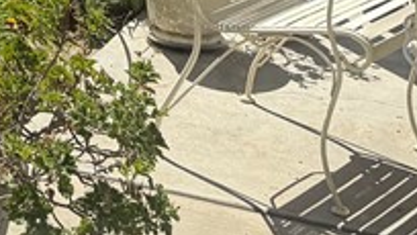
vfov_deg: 8.0
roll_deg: +2.6
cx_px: -117
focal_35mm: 131
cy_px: -472
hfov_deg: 15.6
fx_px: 1449
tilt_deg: -3.0
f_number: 1.78
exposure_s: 1/4167
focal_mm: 6.76
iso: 80
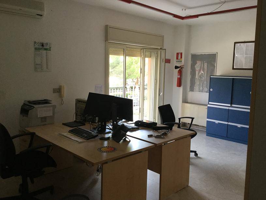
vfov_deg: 45.4
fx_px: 238
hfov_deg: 58.4
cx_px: 133
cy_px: 100
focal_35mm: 31
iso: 40
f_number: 2.4
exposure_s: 1/33
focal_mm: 3.3
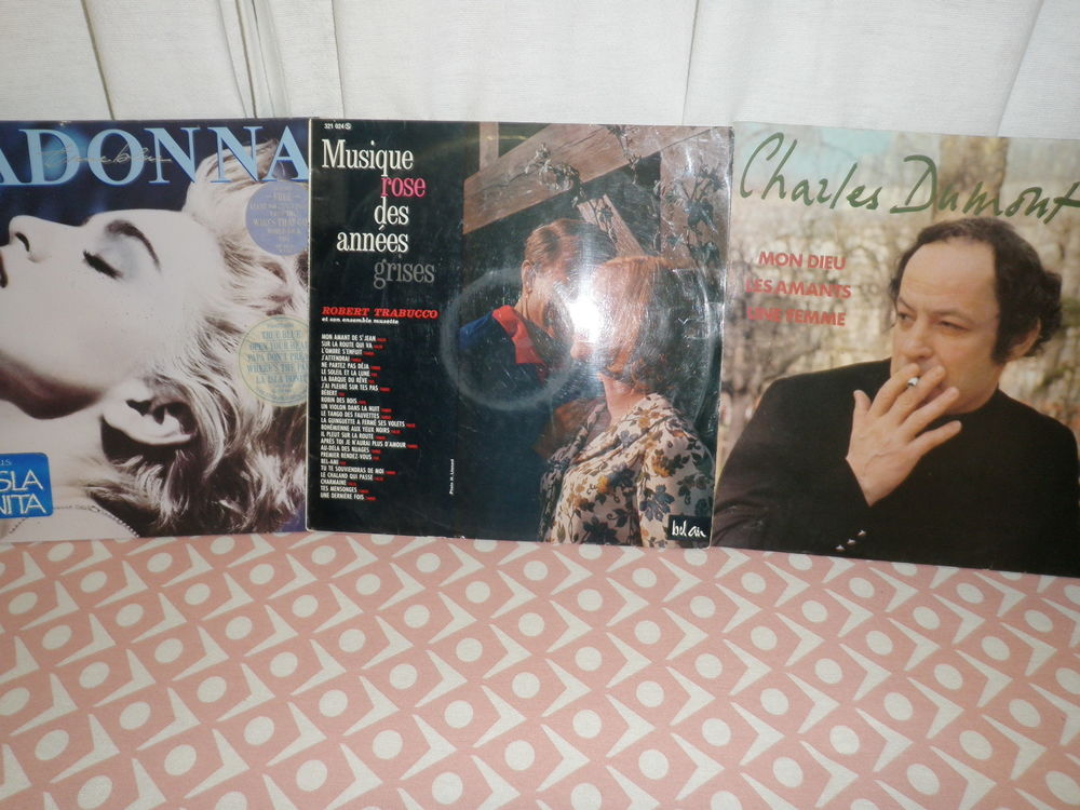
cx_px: 540
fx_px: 874
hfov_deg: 63.4
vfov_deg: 49.7
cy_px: 405
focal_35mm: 28
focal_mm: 5
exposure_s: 1/30
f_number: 3.5
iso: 100
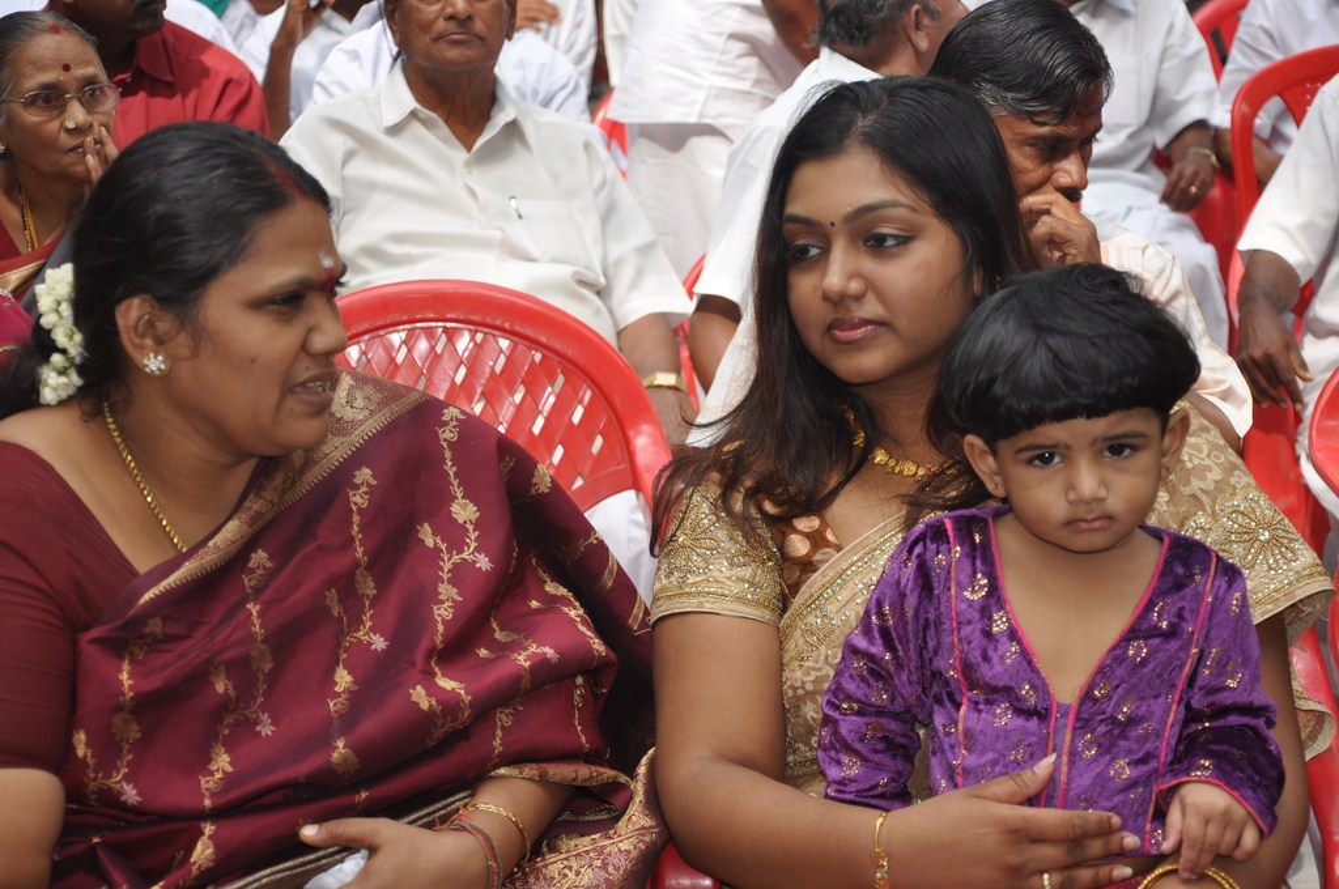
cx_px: 670
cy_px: 444
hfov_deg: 23.4
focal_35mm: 87
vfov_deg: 15.7
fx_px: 3232
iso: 220
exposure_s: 1/200
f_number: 5
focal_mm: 58
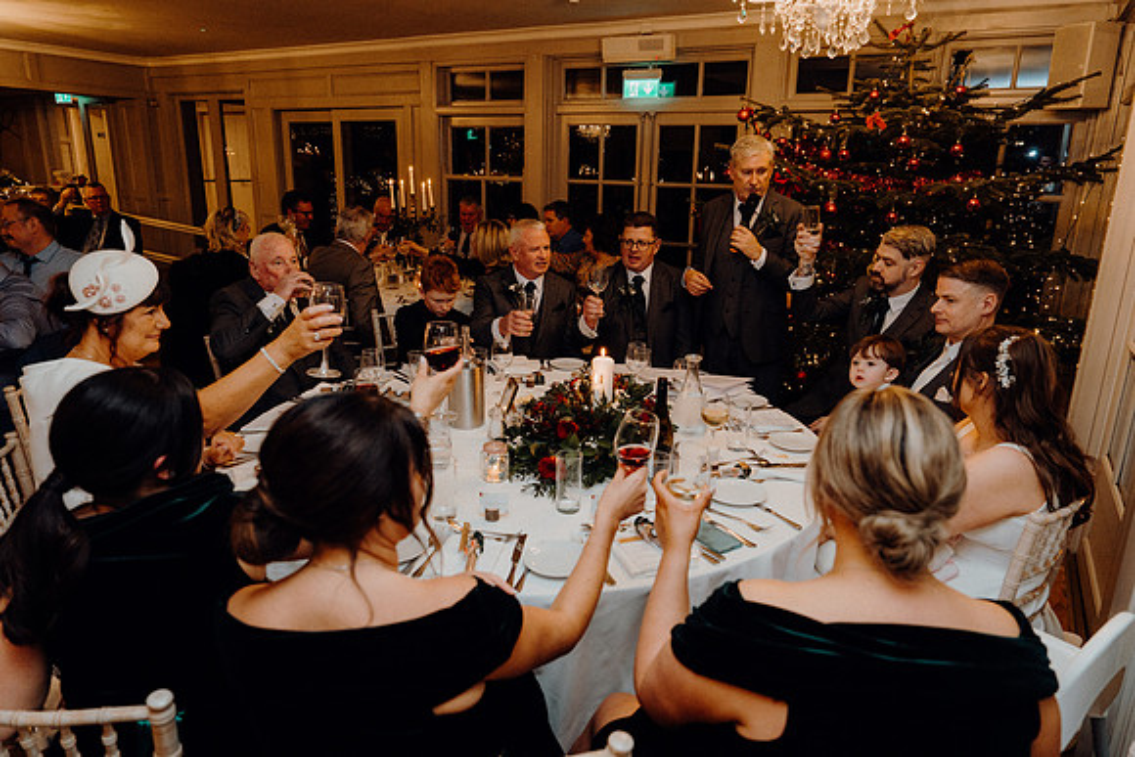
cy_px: 378
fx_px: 757
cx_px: 568
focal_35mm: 24
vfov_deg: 53.2
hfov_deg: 73.7
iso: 2500
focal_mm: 24
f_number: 3.5
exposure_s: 1/160
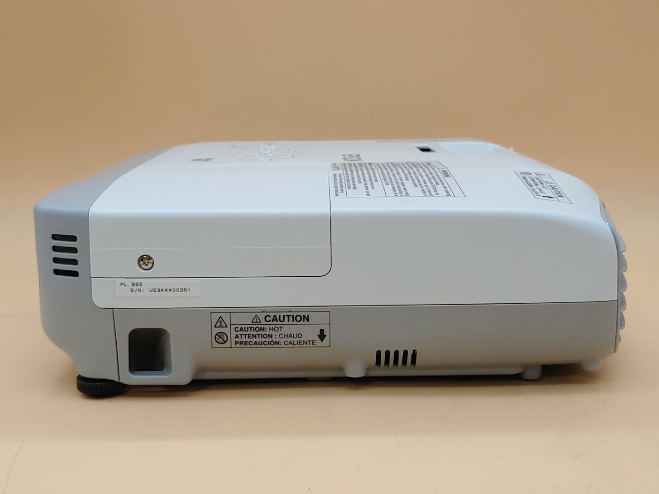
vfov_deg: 31.5
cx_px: 330
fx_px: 876
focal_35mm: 46
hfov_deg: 41.2
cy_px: 247
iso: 50
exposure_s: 1/180
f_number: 1.8
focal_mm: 4.36
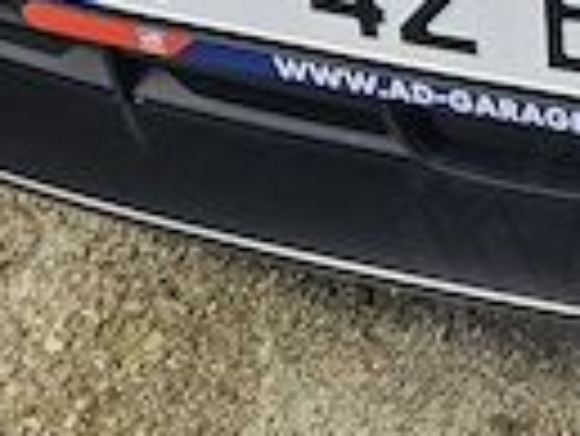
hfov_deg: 10.4
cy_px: -814
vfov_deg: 7.5
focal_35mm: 178
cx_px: 1052
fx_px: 2985
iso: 25
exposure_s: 1/251
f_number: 1.8
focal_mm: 5.4
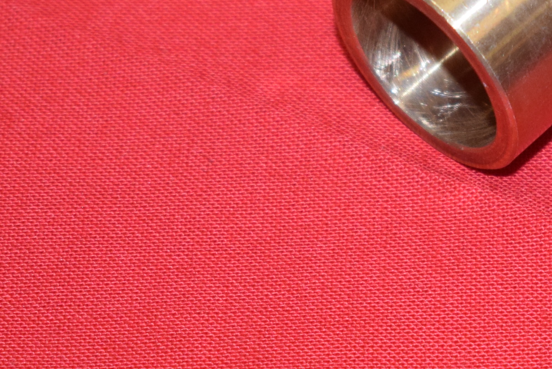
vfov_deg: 5.9
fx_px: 3589
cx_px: 654
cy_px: -10
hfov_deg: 8.7
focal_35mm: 234
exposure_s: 1/125
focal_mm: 46
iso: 800
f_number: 5.6
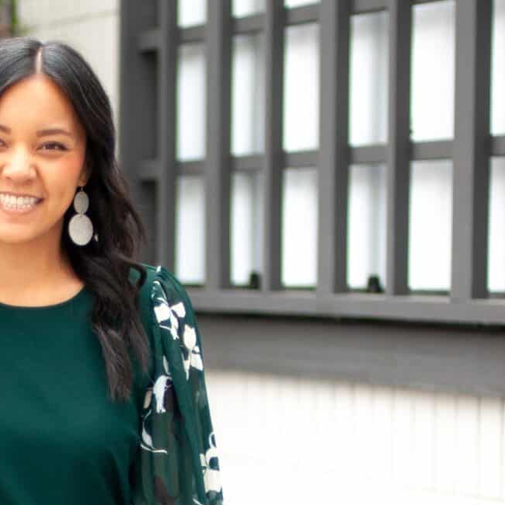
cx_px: -3
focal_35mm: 201
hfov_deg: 8.7
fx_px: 3318
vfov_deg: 8.6
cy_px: 683
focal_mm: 50
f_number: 1.4
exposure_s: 1/400
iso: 140
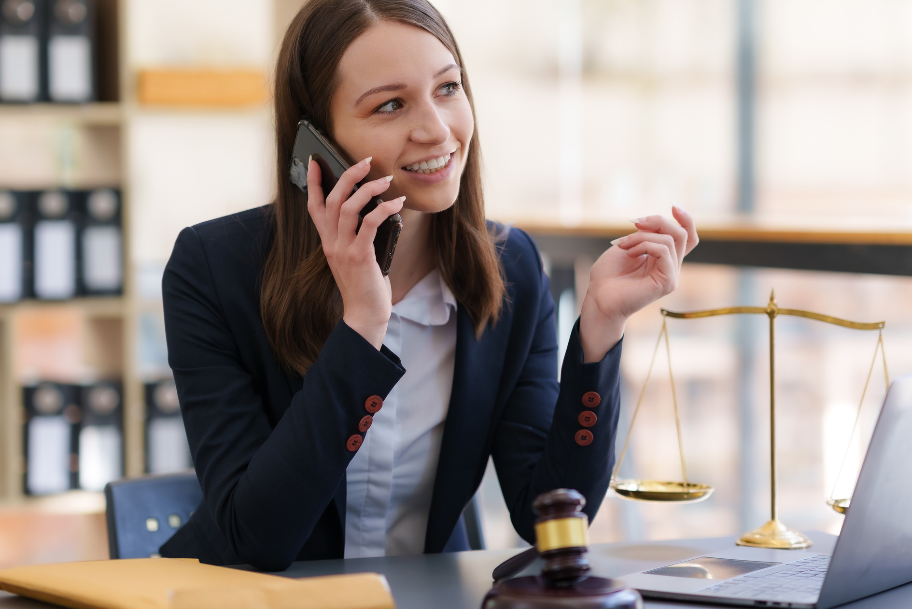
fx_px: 2686
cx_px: 439
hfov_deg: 19.3
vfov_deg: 12.9
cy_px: 256
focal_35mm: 106
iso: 200
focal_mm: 85
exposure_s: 1/200
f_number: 1.8
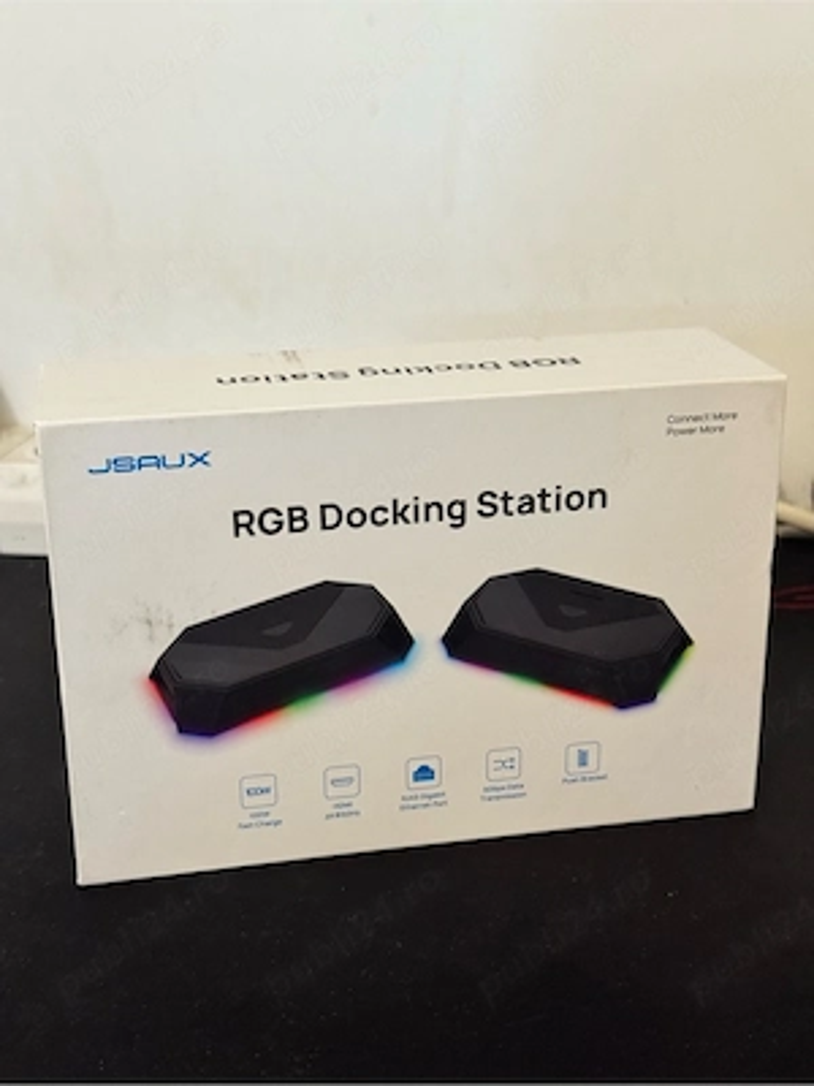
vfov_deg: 39.7
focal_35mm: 48
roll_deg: +1.2
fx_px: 1505
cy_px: 543
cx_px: 407
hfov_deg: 30.3
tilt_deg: -19.0
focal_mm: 6.76
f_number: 1.78
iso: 200
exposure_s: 1/50
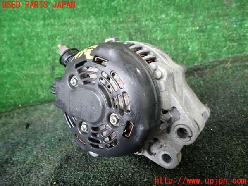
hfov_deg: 69.4
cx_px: 124
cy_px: 93
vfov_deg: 54.9
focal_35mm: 25
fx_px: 179
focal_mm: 4.5
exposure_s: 1/40
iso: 200
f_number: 2
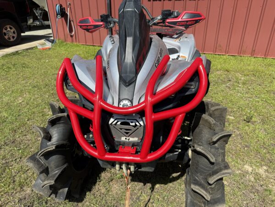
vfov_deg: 56.8
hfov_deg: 71.6
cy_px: 104
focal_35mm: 24
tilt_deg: -26.5
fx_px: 191
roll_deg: +0.2
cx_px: 138
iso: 80
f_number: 1.78
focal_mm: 6.76
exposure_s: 1/3279
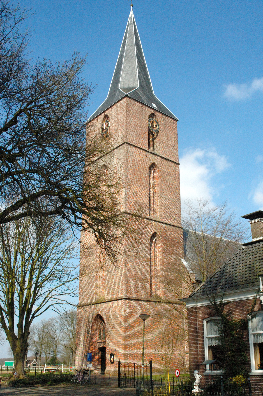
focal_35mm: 39
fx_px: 428
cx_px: 148
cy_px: 213
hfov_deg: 34.1
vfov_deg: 49.5
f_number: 16
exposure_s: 1/1000
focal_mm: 22
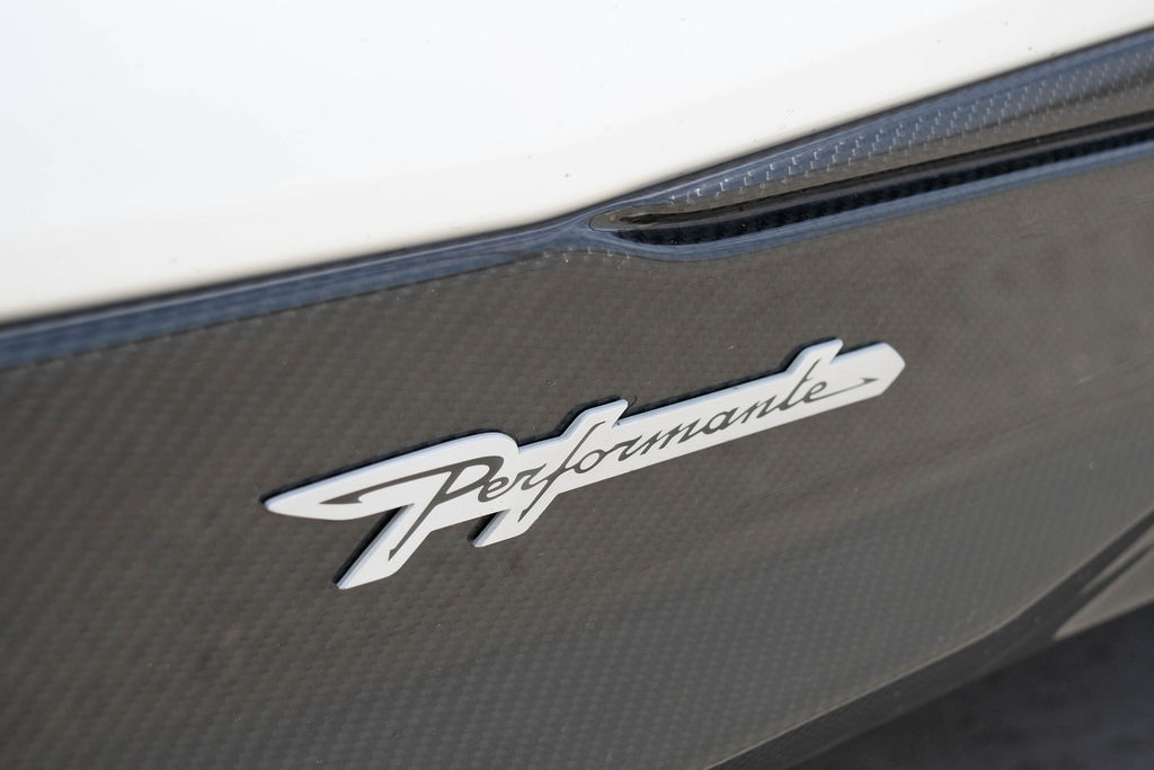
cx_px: 577
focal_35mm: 59
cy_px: 385
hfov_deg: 33.9
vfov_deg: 23.0
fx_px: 1891
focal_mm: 35
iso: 400
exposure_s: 1/1600
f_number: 5.6
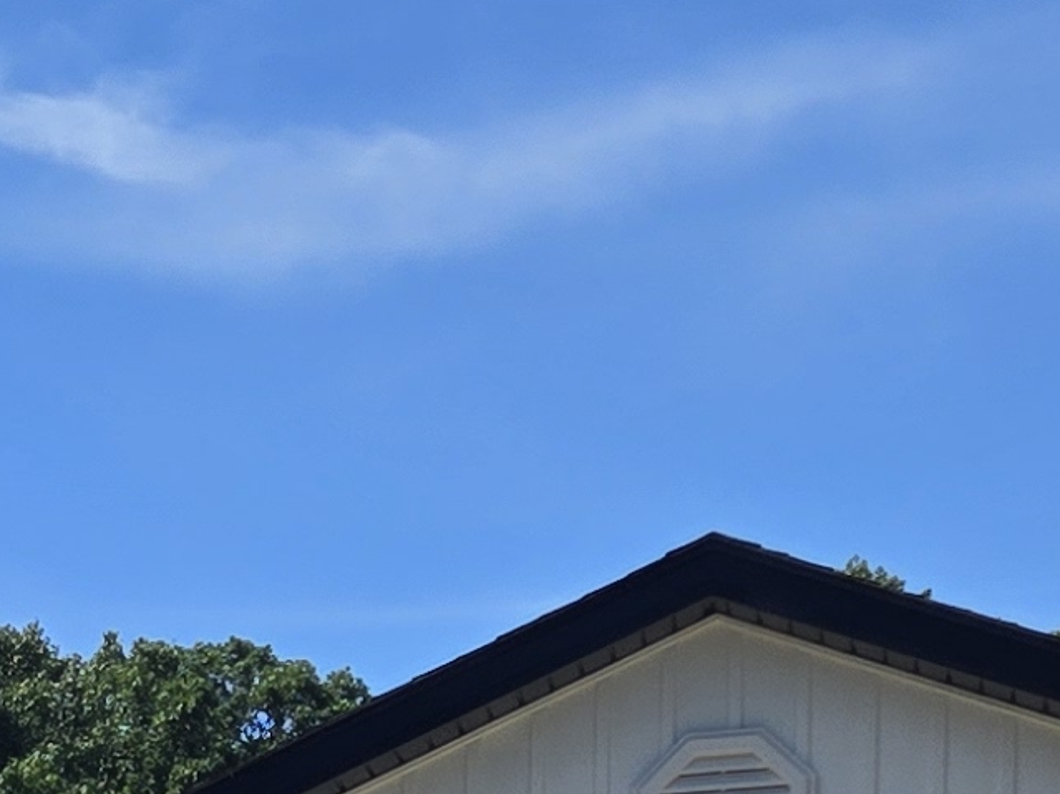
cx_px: -733
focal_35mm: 144
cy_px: 1815
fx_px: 4409
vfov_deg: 9.3
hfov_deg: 12.7
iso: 25
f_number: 1.8
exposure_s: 1/2060
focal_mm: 5.4
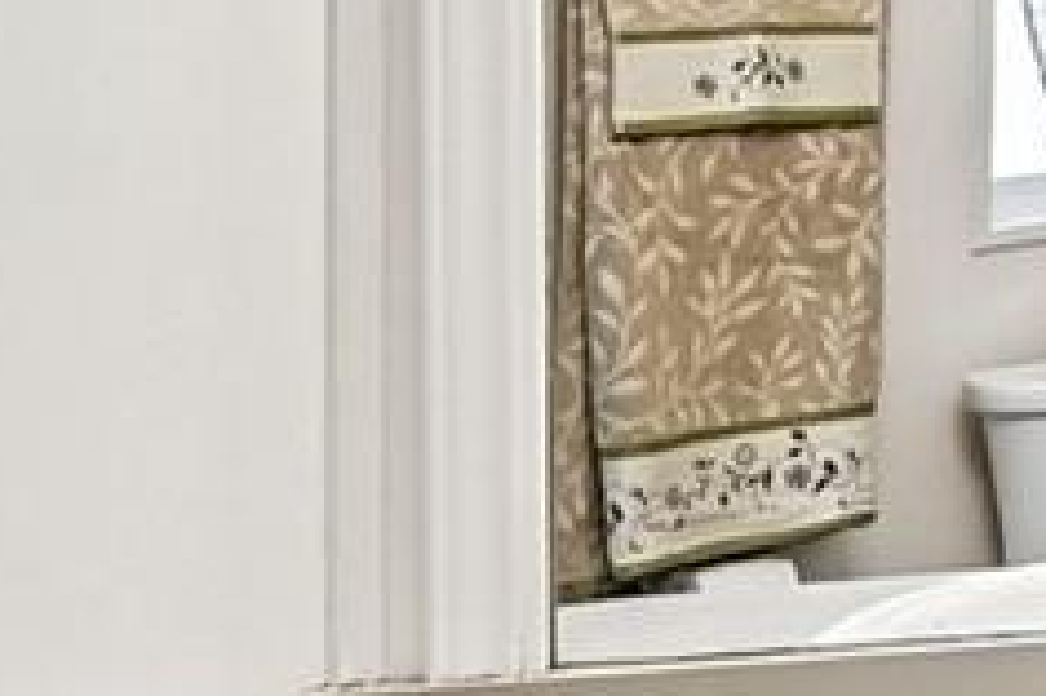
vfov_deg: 14.0
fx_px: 2758
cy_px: -93
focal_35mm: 95
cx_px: 2203
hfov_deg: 15.9
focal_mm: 14
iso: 400
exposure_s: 1/20
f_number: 8
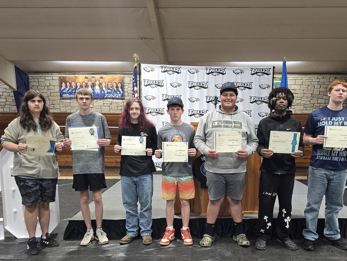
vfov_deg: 46.4
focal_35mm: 30
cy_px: 165
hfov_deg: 59.8
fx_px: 301
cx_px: 190
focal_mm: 6.3
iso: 320
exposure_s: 1/120
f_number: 1.7
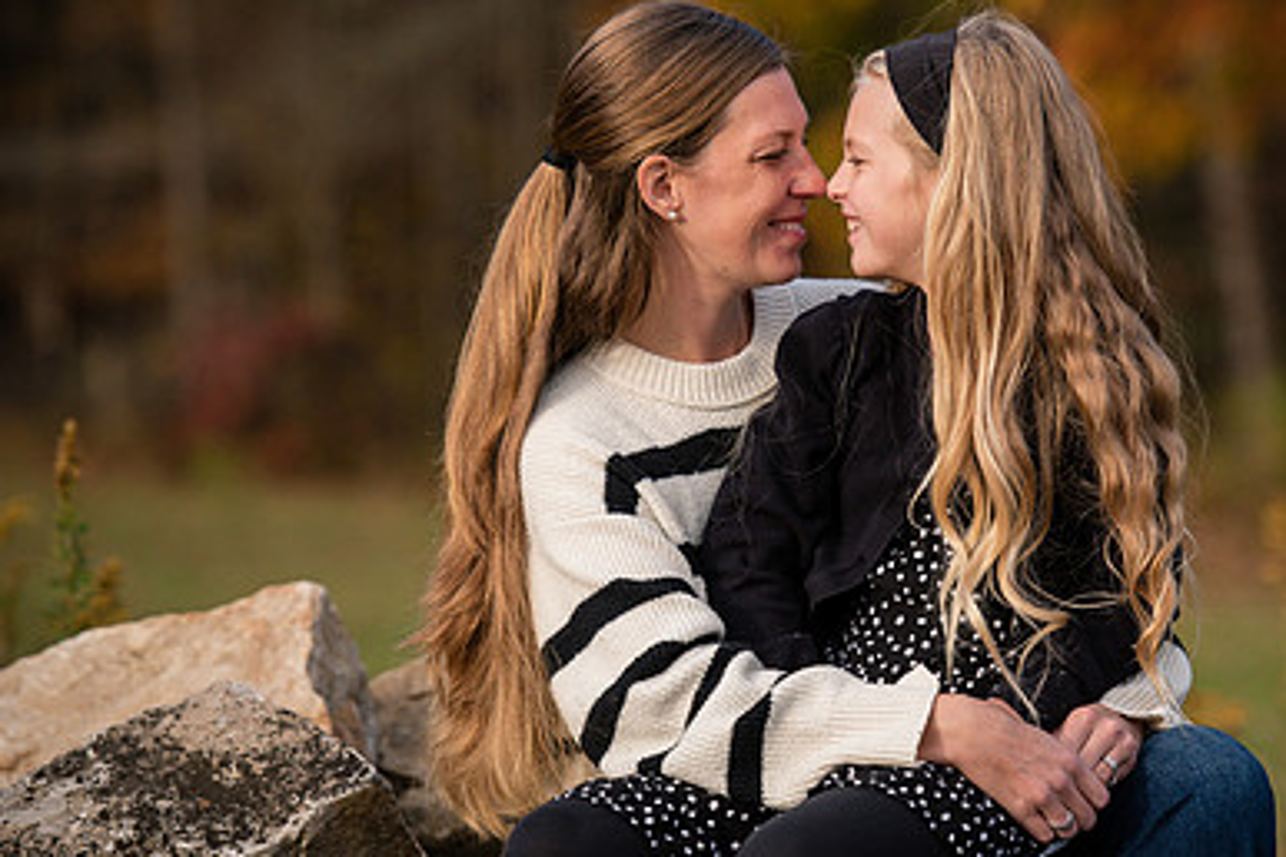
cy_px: 257
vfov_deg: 6.1
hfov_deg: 9.1
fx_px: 8037
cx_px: 804
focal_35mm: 225
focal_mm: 150
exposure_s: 1/2000
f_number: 3.5
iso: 500
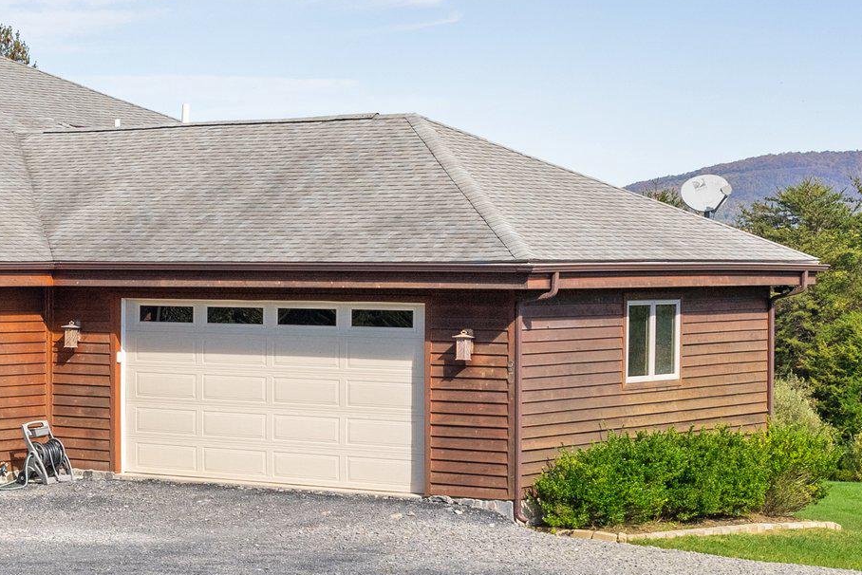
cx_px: 25
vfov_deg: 14.1
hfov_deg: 20.4
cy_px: 242
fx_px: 2323
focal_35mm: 97
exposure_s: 1/1600
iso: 640
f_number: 8
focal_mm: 43
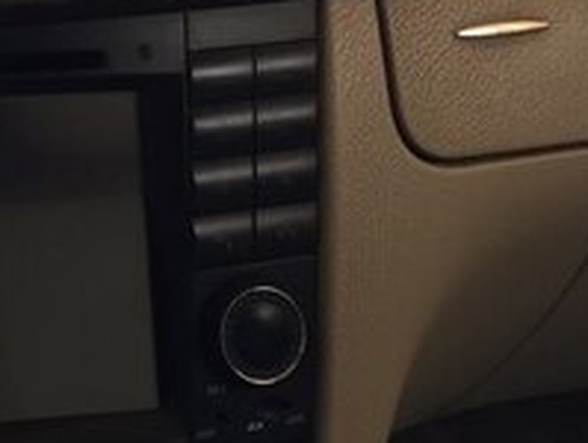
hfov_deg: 19.2
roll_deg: -1.6
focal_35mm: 96
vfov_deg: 14.8
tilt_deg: -10.0
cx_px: -121
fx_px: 1634
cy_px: -137
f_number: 2.2
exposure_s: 1/100
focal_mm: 4.15
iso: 40
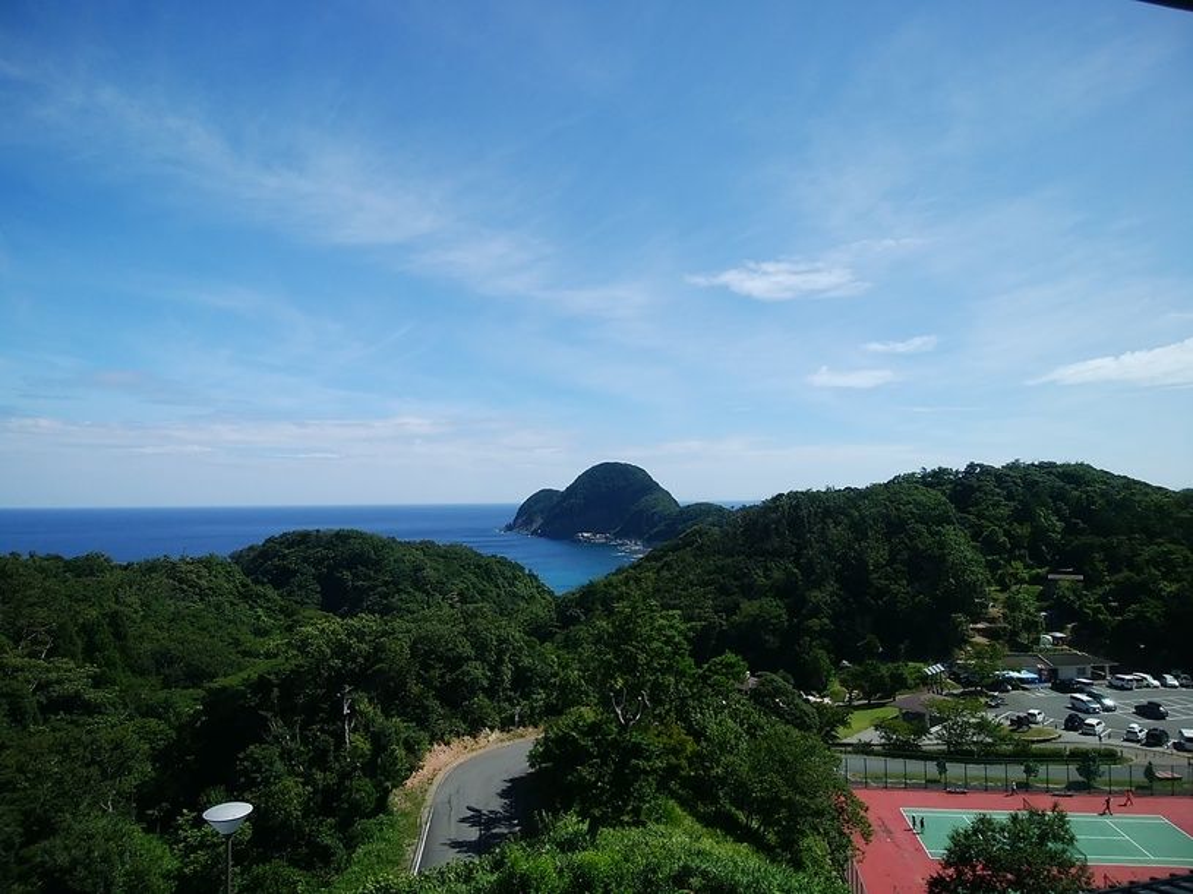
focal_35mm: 22
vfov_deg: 61.1
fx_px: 758
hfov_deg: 76.4
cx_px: 596
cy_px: 447
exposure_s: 1/1692
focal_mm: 3
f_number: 2
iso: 32
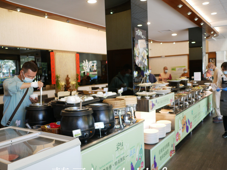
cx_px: 106
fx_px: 223
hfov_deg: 53.9
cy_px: 91
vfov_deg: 41.8
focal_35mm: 34
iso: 200
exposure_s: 1/100
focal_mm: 15
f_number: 1.7
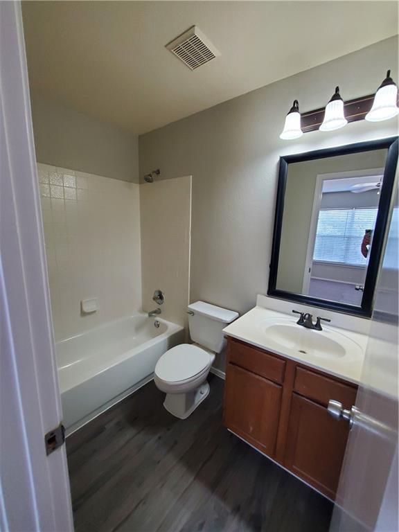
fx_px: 200
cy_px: 266
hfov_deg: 89.9
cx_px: 200
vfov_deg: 106.2
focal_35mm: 13
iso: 250
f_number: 2.2
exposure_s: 1/60
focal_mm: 1.8
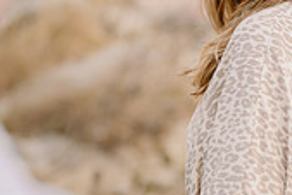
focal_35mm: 133
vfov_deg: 10.3
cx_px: 222
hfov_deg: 15.3
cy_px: 112
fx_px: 1080
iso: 100
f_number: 2
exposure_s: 1/500
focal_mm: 50
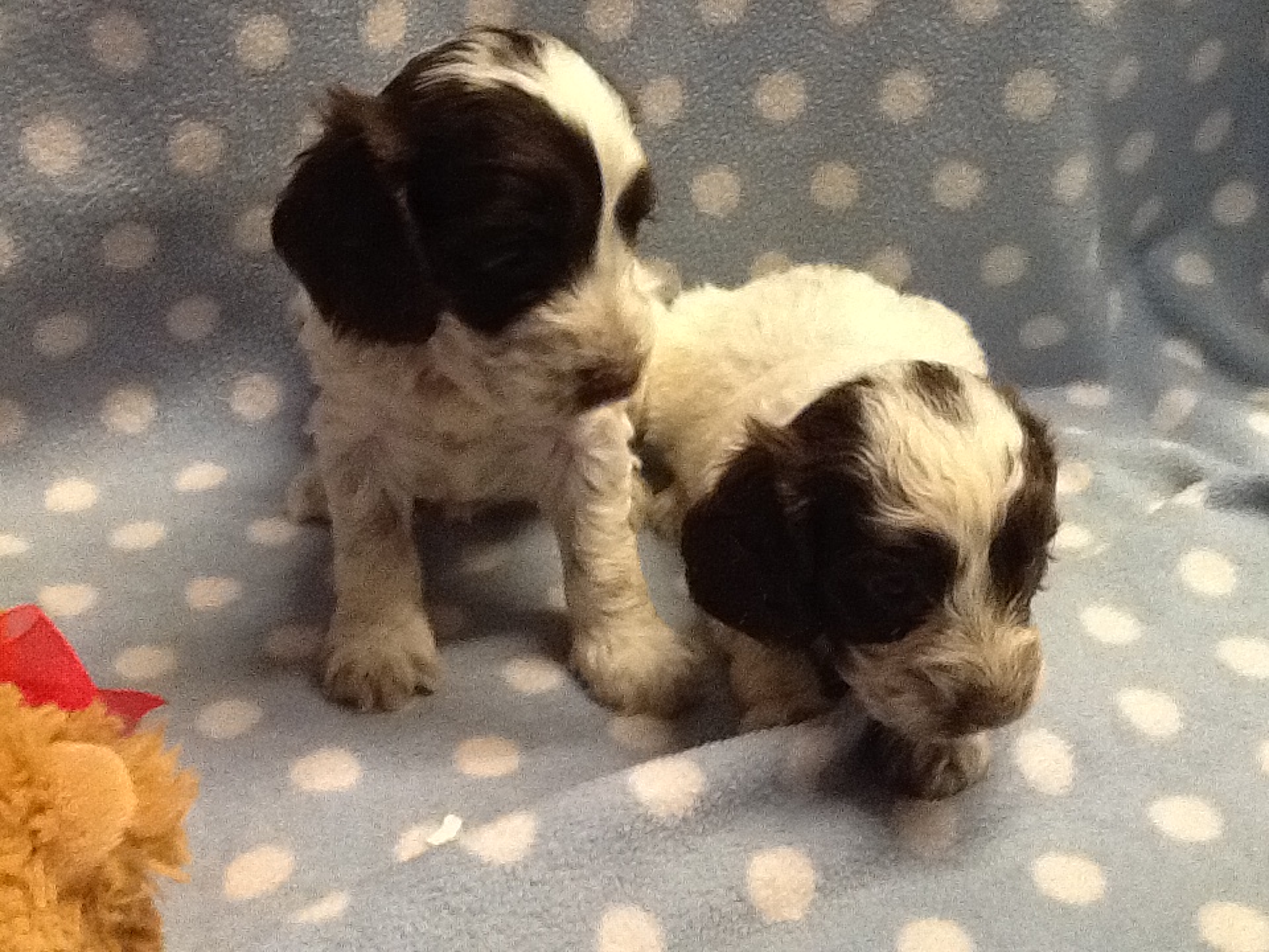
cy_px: 476
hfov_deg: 42.9
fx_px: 1613
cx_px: 634
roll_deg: +0.2
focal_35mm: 44
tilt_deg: -26.3
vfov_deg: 32.9
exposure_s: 1/30
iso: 250
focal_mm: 2.03
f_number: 2.4
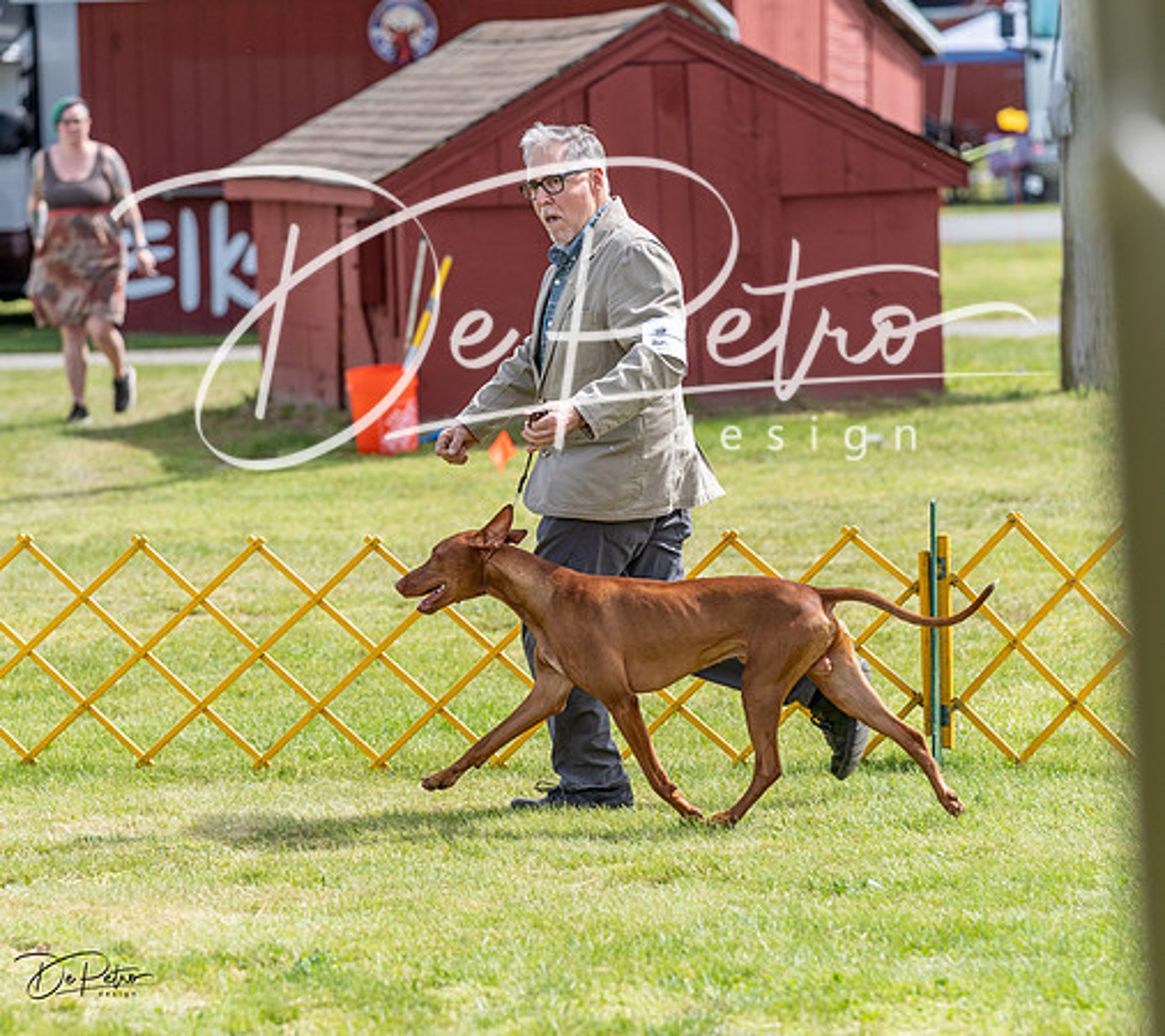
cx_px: 547
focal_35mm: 188
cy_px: 479
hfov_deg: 9.8
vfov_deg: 8.8
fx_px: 6770
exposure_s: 1/1000
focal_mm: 129
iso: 125
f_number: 3.5
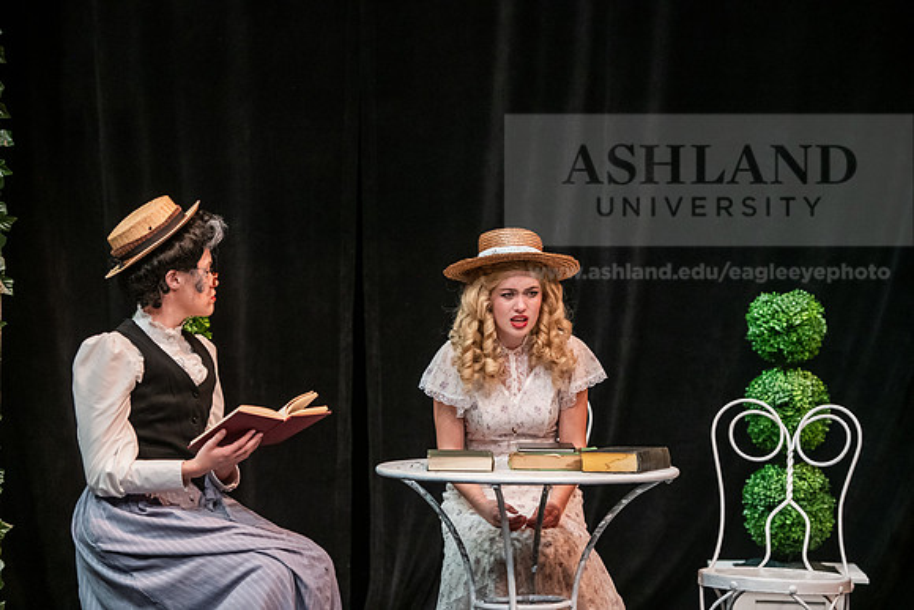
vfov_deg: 11.8
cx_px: 457
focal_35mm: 116
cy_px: 305
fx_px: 2946
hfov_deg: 17.6
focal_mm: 116
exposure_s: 1/200
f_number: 3.2
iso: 3200
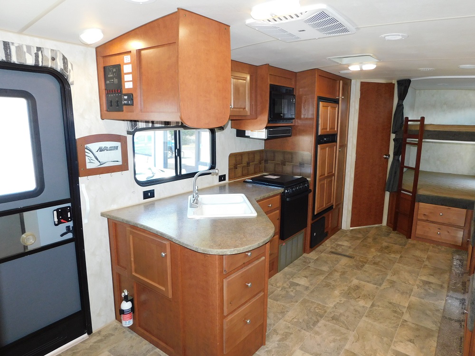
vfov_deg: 58.9
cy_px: 178
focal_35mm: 23
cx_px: 238
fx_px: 316
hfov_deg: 73.9
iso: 200
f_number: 3
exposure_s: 1/30
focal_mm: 4
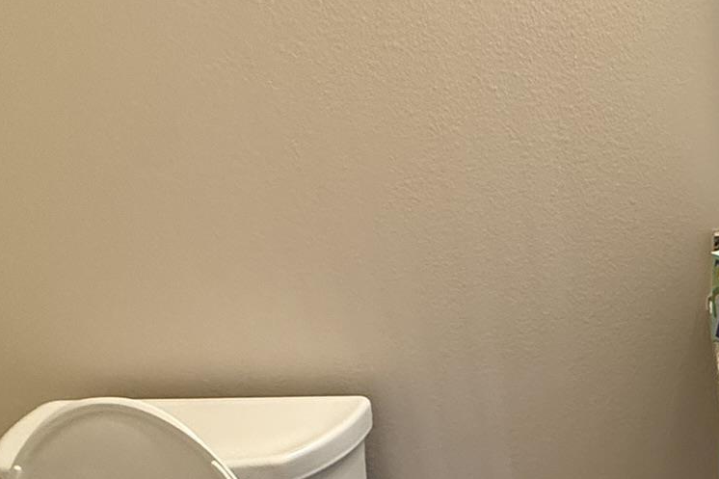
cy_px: 458
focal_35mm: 40
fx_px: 799
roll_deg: -2.7
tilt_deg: -29.4
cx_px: 774
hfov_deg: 40.2
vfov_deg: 31.3
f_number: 2.2
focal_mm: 2.22
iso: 500
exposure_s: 1/60
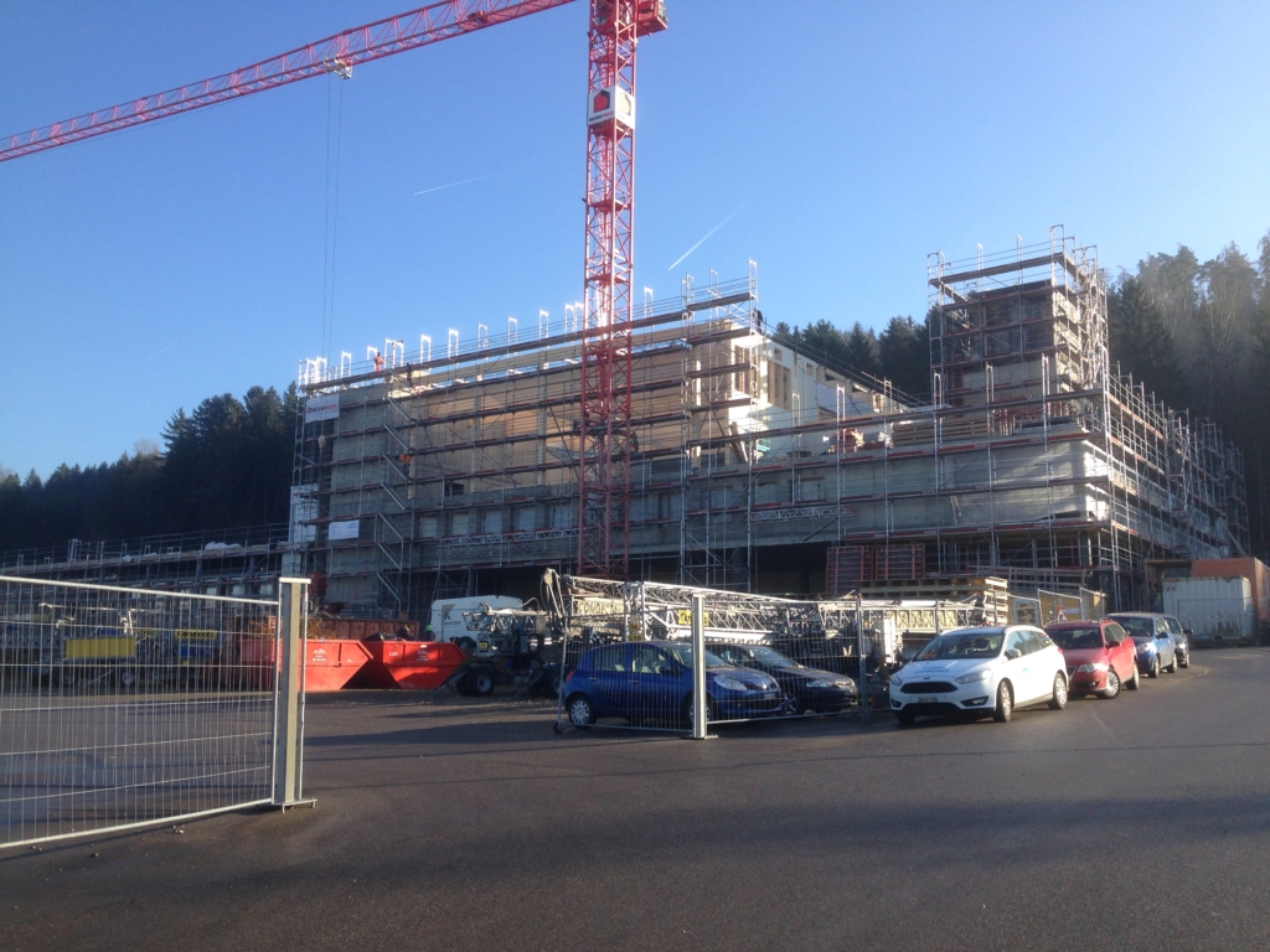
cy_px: 476
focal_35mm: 33
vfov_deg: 42.9
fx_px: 1211
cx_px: 635
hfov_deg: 55.4
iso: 50
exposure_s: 1/653
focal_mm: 4.12
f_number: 2.4
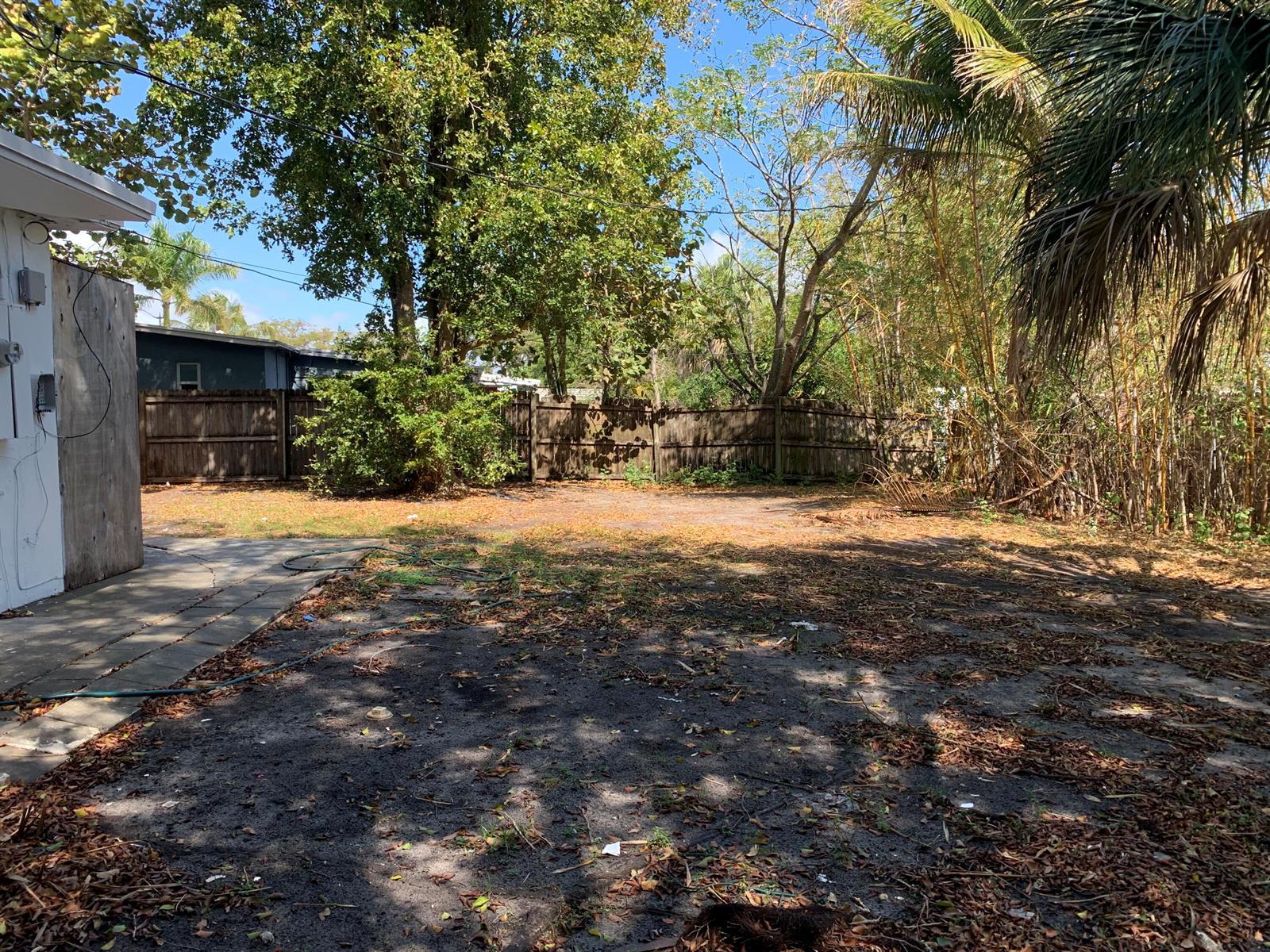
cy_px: 476
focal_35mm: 26
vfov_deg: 53.1
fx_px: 954
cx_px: 635
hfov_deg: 67.3
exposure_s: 1/405
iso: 25
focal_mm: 4.25
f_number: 1.8
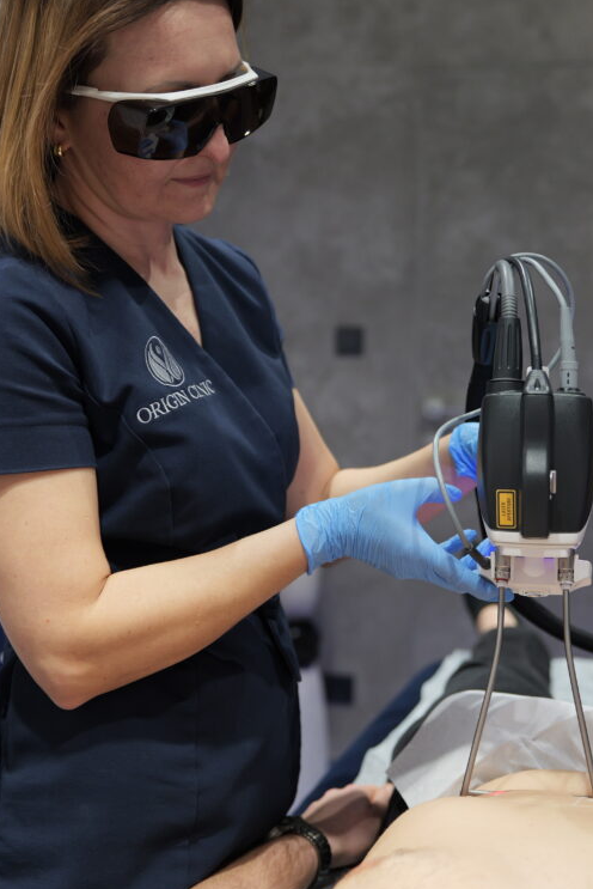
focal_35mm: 51
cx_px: 325
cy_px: 434
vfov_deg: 38.9
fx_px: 1259
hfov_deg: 26.5
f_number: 2.8
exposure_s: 1/160
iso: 1600
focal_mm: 37
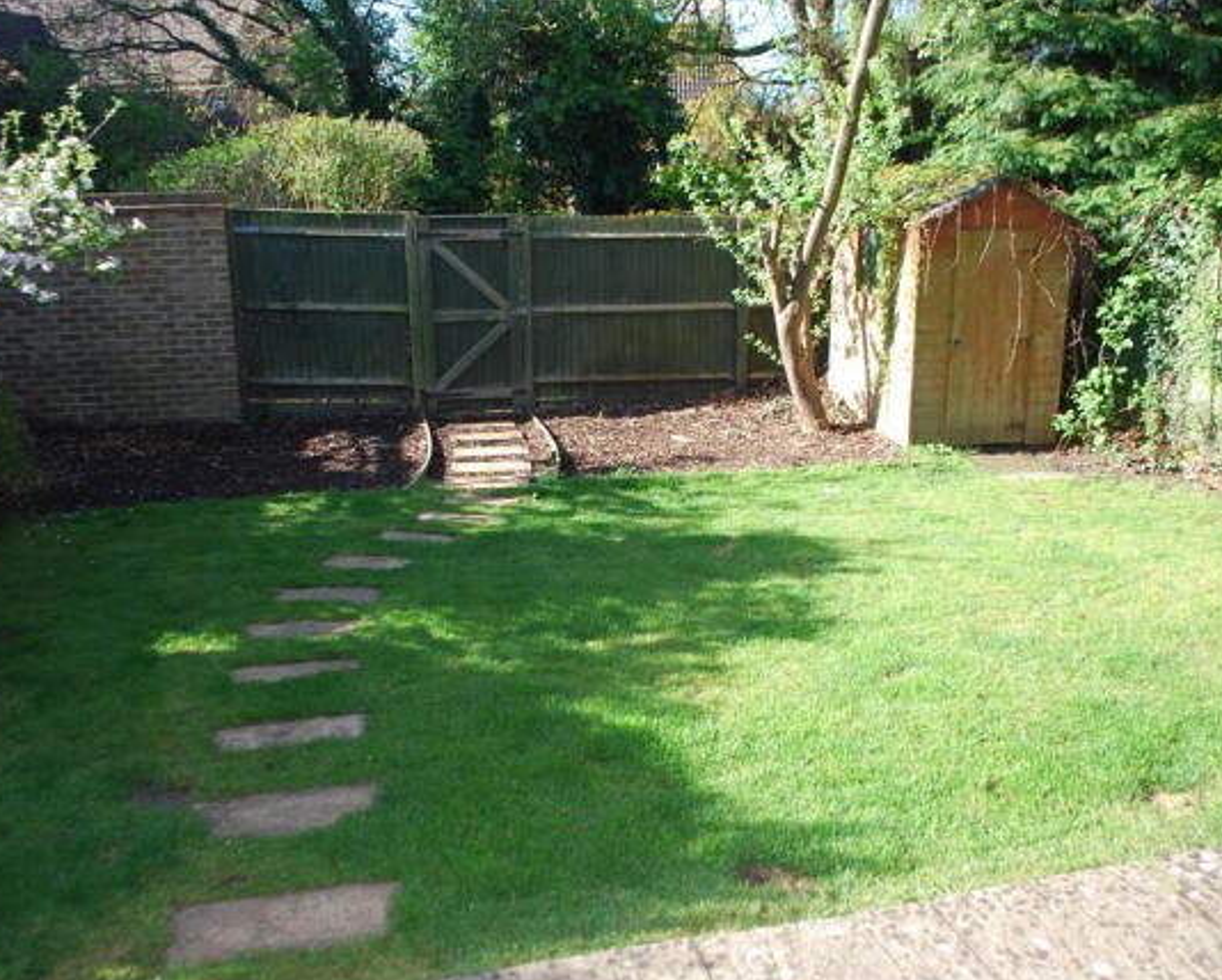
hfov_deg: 57.1
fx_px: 1122
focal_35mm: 31
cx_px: 640
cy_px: 496
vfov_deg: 47.2
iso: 100
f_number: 3.5
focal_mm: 18
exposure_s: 1/160
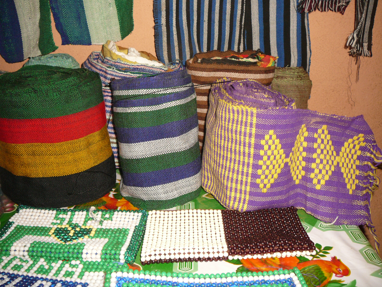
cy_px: 144
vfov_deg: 40.7
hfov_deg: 52.6
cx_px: 191
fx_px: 386
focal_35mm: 35
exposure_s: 1/30
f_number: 2.8
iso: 100
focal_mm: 5.2
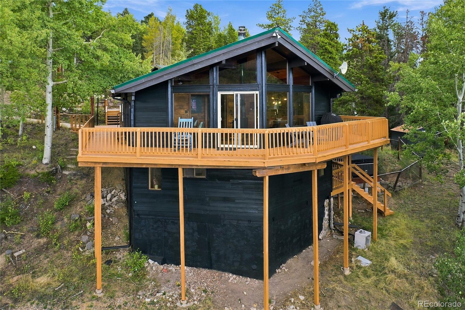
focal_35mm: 28
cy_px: 155
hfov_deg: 65.5
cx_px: 232
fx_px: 362
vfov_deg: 46.4
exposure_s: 1/25
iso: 100
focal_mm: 10.3
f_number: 2.8
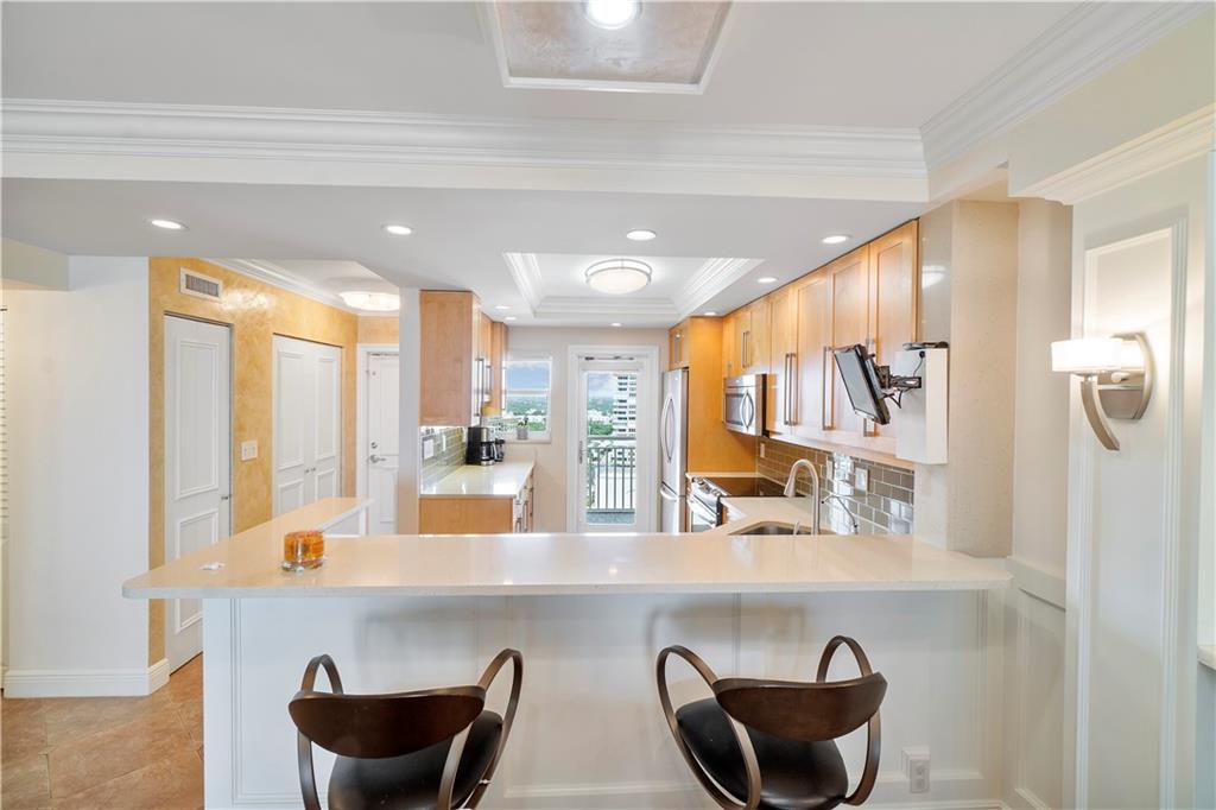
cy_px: 405
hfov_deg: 100.4
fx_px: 506
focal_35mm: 15
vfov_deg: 77.3
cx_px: 608
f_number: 11
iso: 160
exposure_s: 1/4
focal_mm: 10
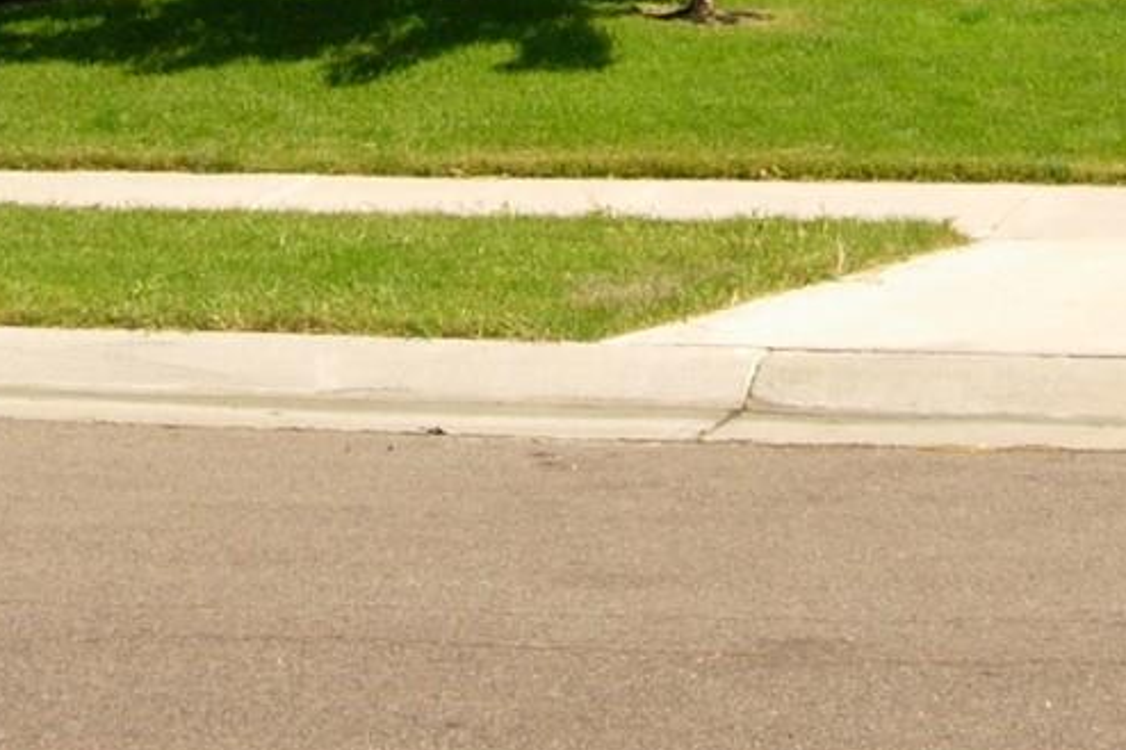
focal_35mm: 128
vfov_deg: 10.1
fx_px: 4002
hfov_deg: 16.0
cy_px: -584
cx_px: 770
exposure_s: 1/483
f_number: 4.8
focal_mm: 7.8
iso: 64
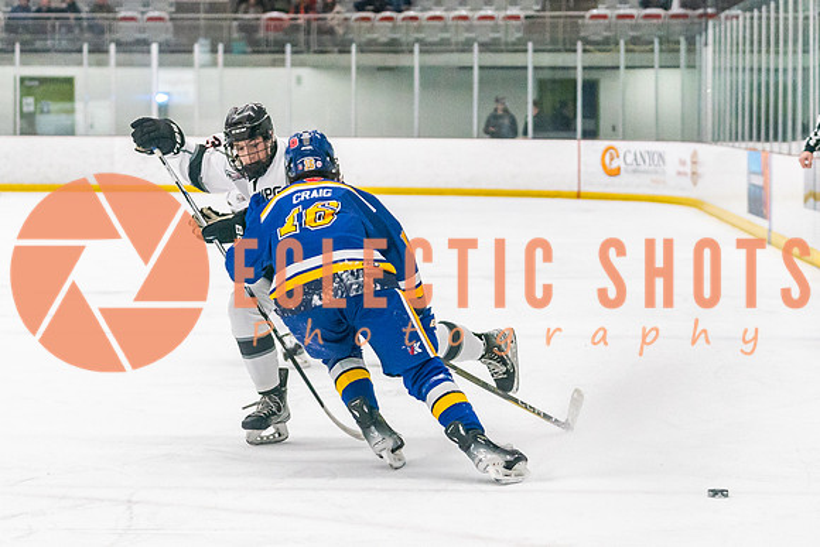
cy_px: 243
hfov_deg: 14.9
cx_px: 355
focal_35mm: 138
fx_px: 3139
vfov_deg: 10.0
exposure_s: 1/1250
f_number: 2.8
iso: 3200
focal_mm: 70
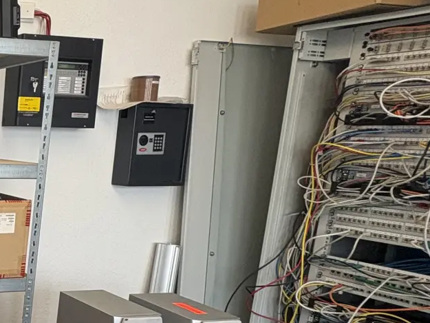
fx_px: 534
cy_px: 222
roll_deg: -1.0
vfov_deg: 33.2
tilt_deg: -9.4
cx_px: -180
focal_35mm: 43
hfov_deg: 30.2
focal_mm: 2.22
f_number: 2.2
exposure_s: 1/100
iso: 125
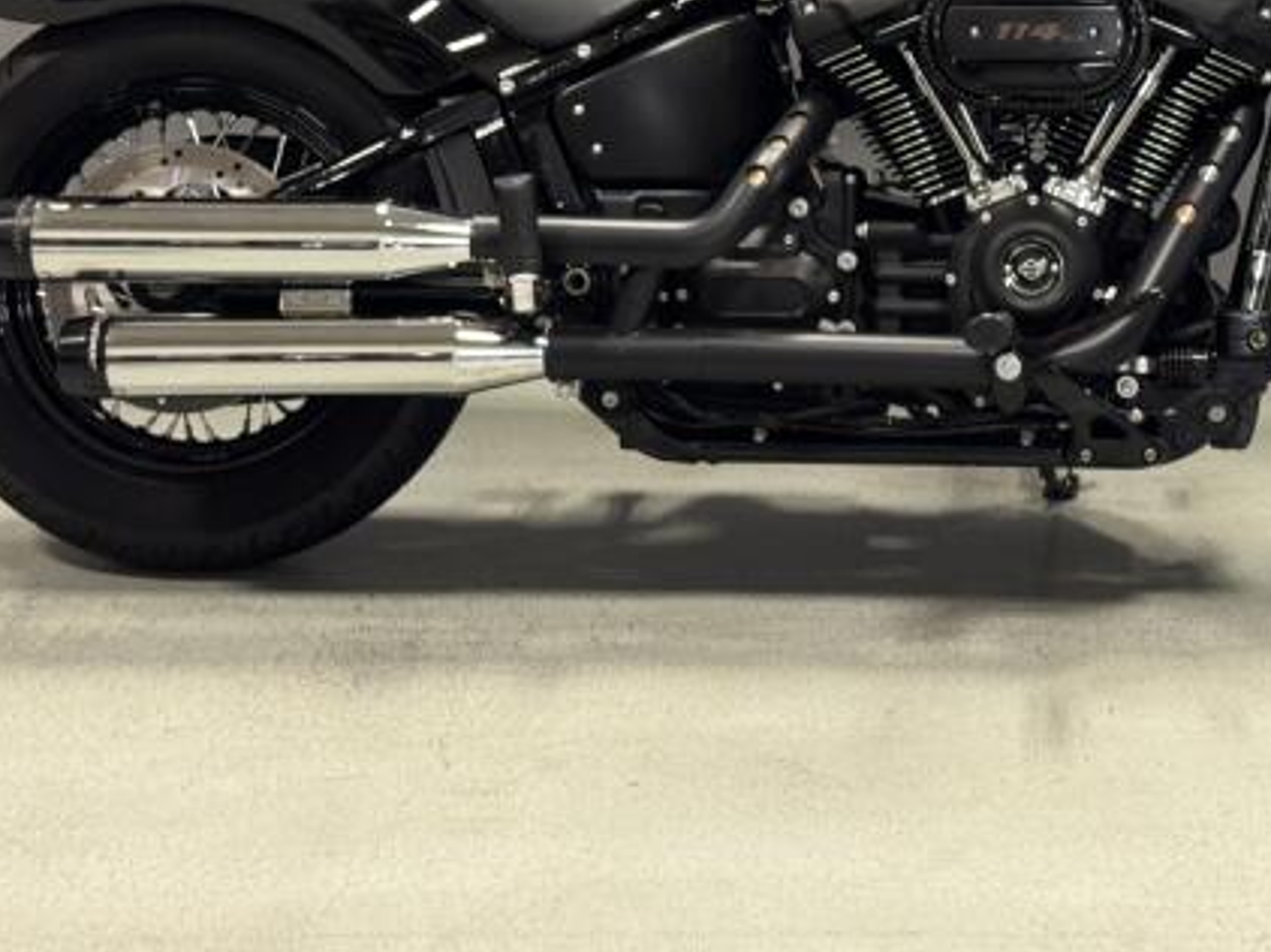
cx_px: 952
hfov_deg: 21.4
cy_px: 75
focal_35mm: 91
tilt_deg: -11.4
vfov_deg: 16.0
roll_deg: -1.6
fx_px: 3339
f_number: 1.78
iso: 250
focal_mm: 6.76
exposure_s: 1/60
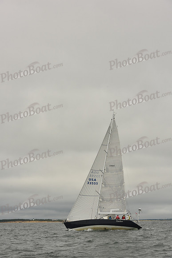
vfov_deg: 28.8
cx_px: 86
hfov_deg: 19.5
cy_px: 129
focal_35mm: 70
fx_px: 501
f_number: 10
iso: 320
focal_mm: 70
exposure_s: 1/800
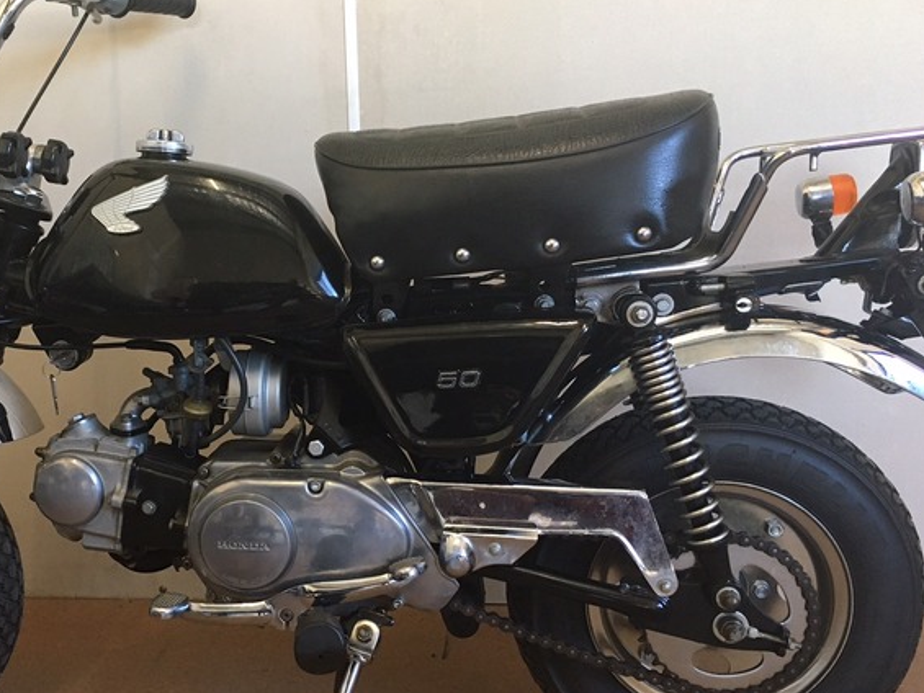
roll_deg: +2.8
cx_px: 292
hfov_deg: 44.9
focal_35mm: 41
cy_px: 400
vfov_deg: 35.1
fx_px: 1095
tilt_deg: -10.5
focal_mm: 4.15
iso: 160
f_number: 2.2
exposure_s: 1/33
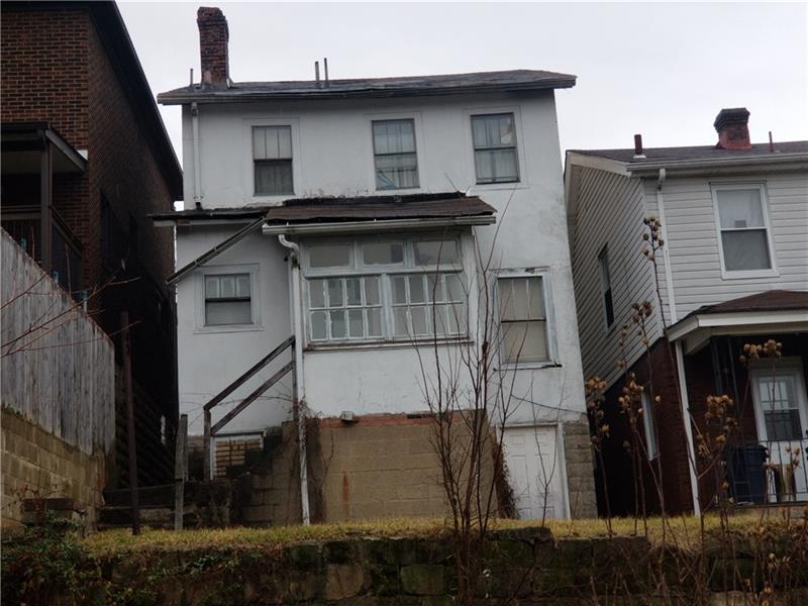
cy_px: 303
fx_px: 1214
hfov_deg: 36.8
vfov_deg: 28.0
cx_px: 404
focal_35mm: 52
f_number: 2.4
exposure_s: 1/295
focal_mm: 6
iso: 25
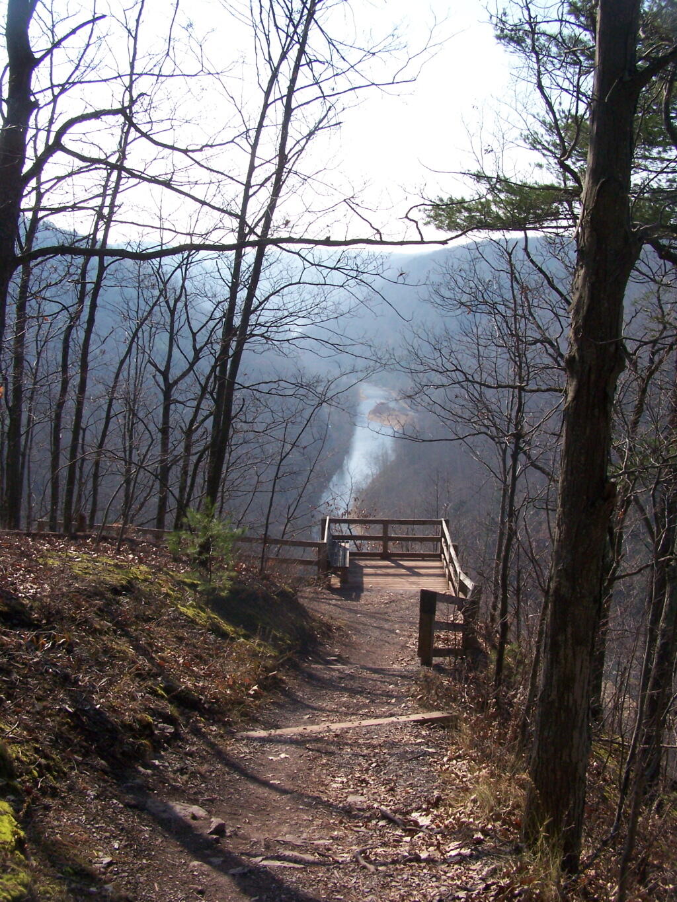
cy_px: 451
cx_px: 338
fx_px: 991
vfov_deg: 49.0
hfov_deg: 37.7
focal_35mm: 38
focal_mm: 6.3
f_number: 5.6
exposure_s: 1/800
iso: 200
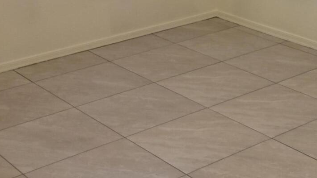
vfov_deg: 13.4
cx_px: 260
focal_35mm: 86
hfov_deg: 24.3
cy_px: -75
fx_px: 723
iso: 125
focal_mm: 5.9
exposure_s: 1/60
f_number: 2
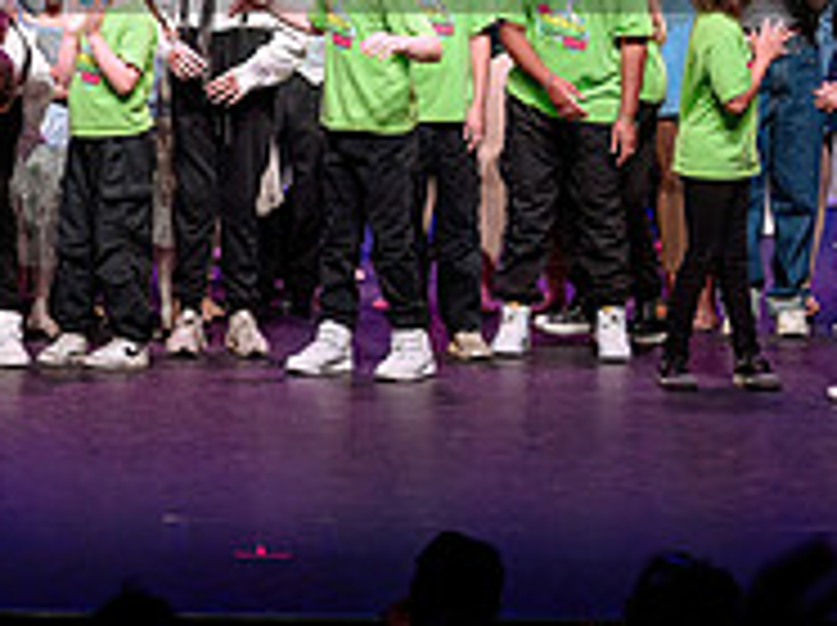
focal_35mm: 240
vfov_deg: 6.1
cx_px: 4
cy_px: -128
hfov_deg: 8.2
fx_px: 5796
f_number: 2.8
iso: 1000
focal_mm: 70
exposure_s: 1/400
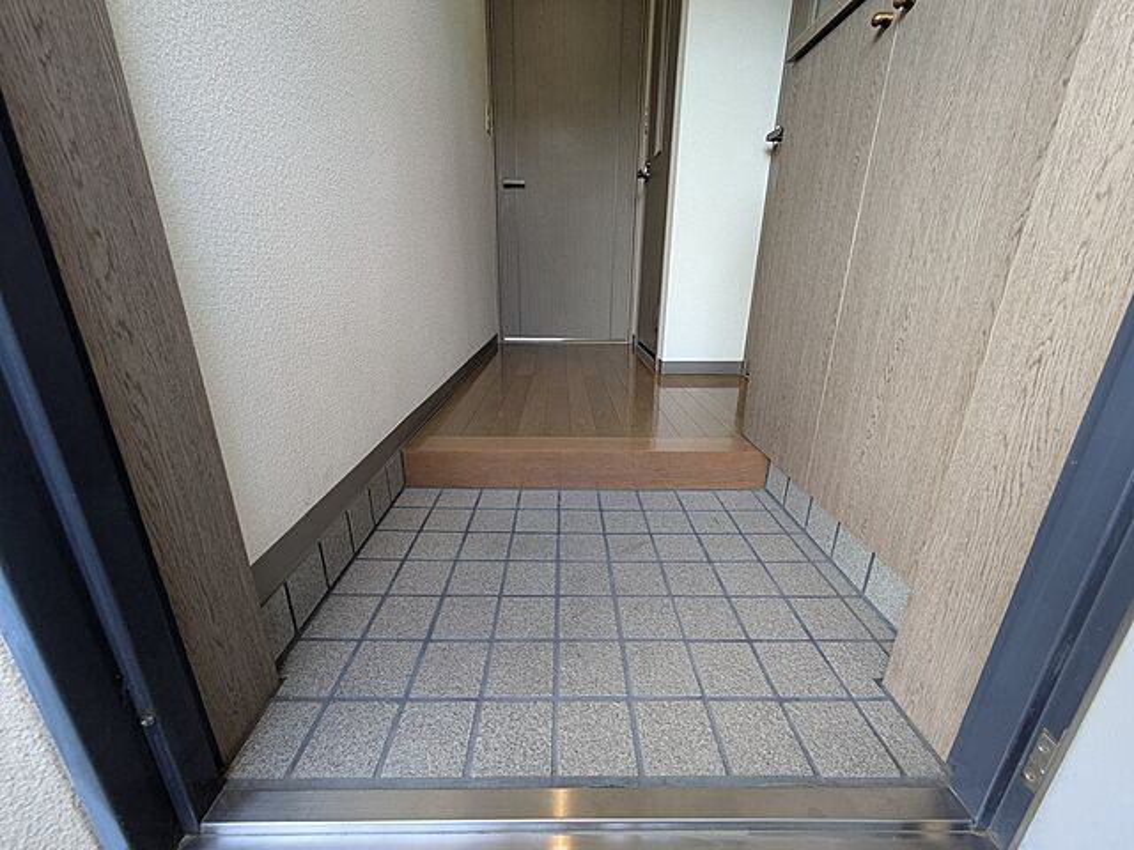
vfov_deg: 85.7
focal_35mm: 14
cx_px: 567
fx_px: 459
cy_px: 425
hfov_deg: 102.1
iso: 92
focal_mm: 1.83
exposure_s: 1/120
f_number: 2.2
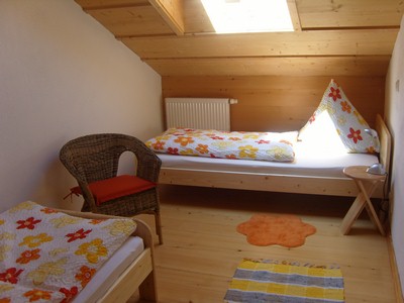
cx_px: 202
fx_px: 408
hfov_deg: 52.6
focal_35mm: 35
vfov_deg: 40.7
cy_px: 152
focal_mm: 7.4
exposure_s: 1/125
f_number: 2.8
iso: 80
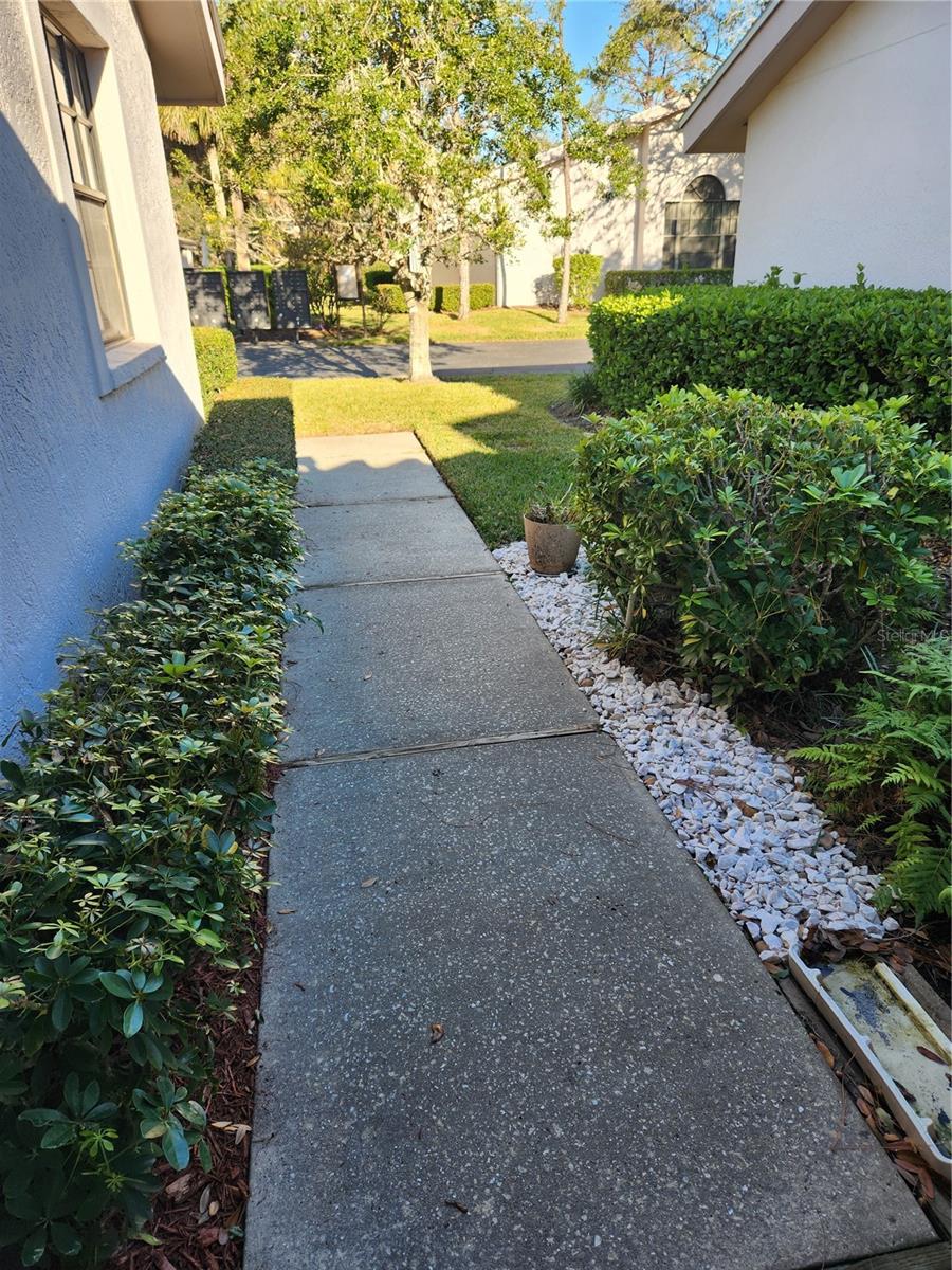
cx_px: 476
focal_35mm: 23
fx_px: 843
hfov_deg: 58.9
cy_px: 635
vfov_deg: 73.9
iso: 20
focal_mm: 5.4
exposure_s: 1/247
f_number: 1.8
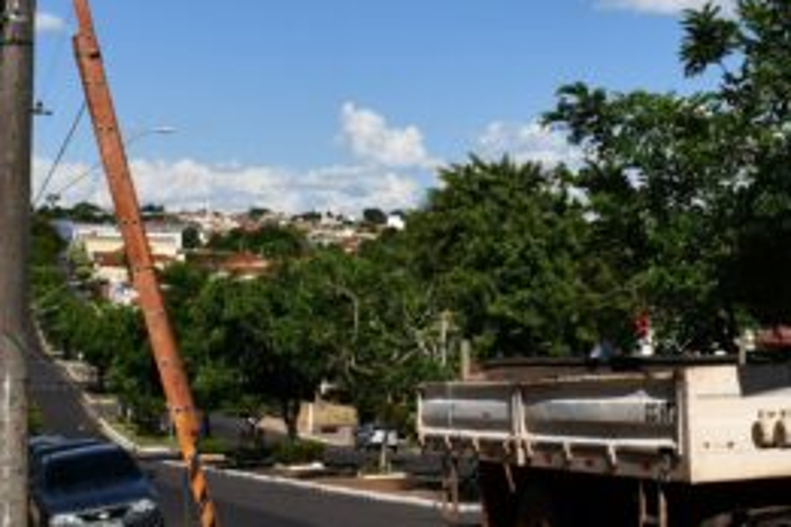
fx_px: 1582
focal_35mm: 72
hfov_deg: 27.9
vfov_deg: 18.6
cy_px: 42
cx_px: 539
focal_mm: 18
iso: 100
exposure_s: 1/400
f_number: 10
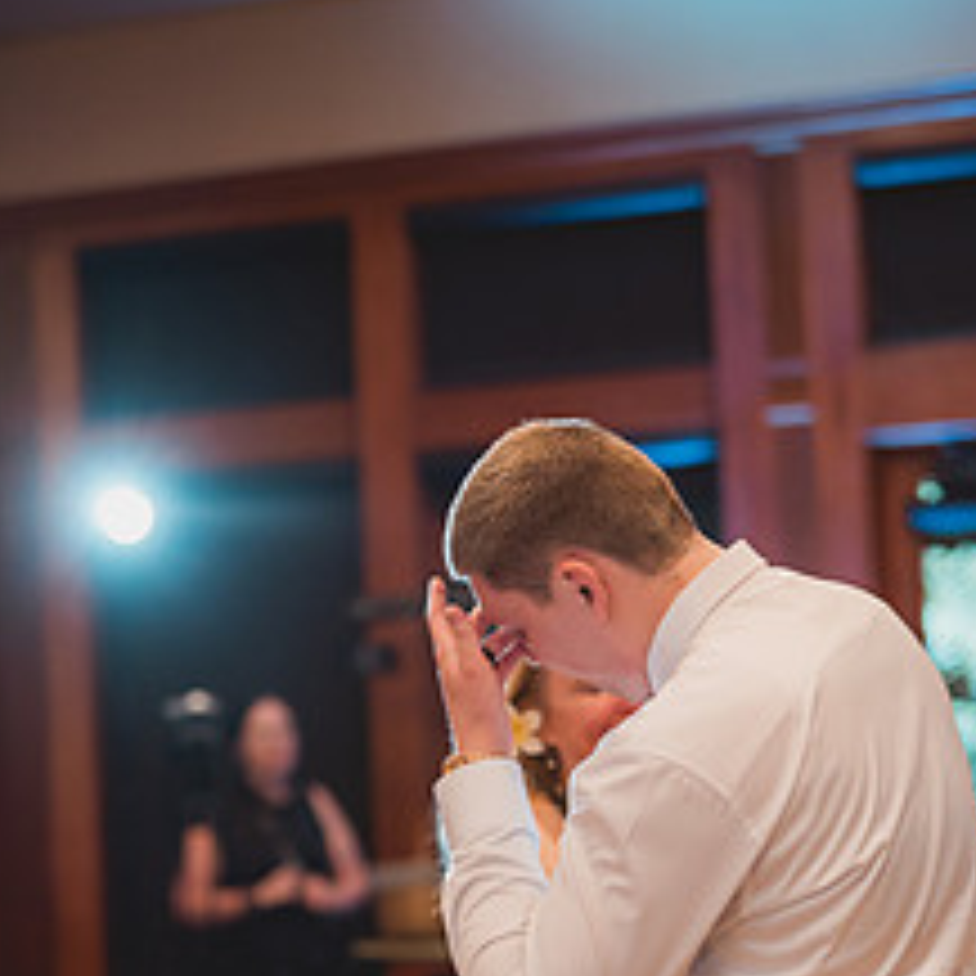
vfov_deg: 19.6
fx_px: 2807
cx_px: 531
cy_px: 675
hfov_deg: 19.7
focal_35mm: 88
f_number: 1.4
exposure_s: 1/400
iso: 1250
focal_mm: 50
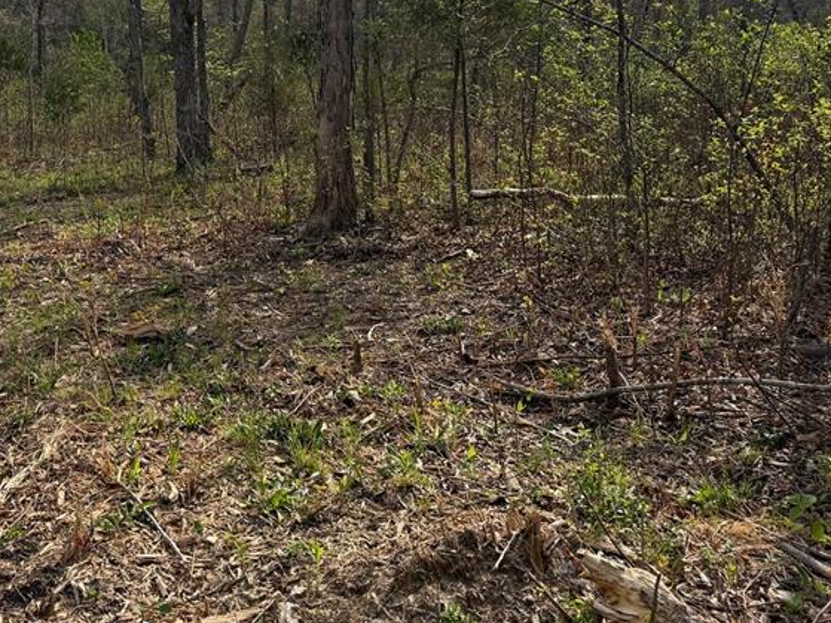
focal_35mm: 44
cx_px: 254
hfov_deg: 42.2
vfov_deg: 31.7
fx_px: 1056
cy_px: 97
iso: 100
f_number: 1.78
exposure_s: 1/7353
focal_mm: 6.76
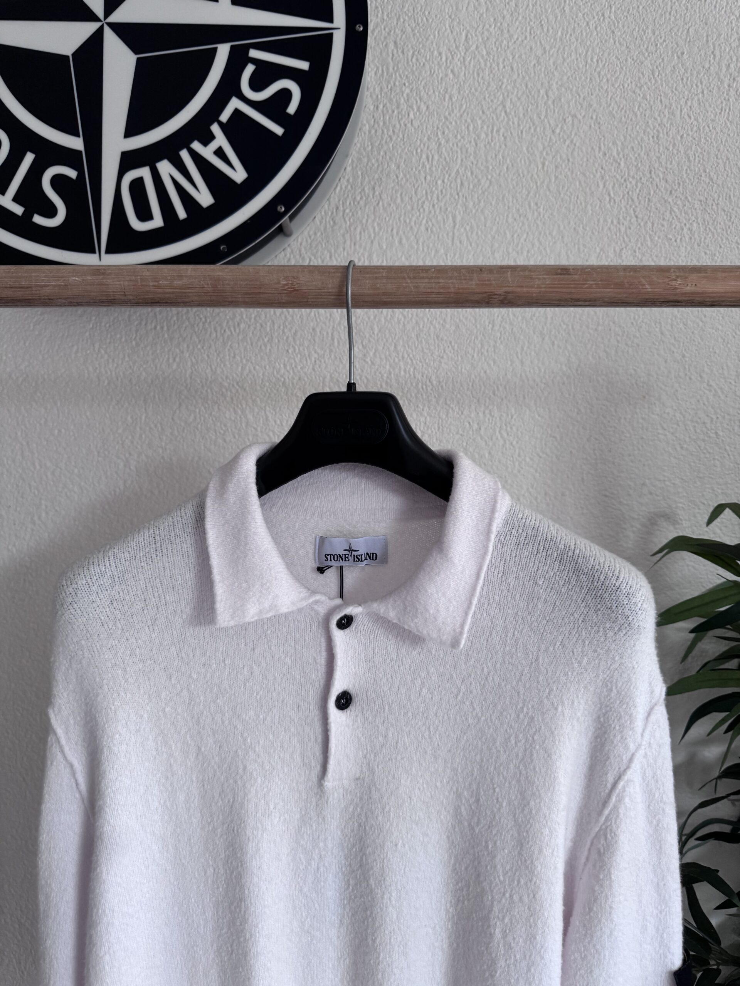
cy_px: 493
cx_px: 370
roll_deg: -0.2
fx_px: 684
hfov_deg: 56.8
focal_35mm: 24
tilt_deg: -4.5
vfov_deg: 71.6
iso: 200
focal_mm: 6.76
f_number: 1.78
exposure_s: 1/107
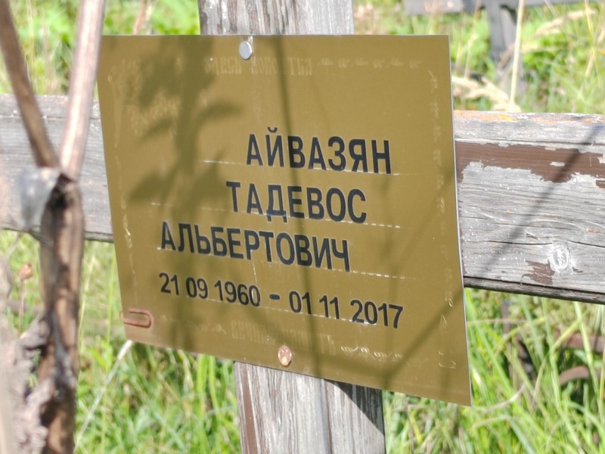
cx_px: 302
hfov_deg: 19.6
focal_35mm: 100
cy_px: 227
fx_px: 1748
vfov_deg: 14.8
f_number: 1.9
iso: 100
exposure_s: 1/420
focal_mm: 5.52
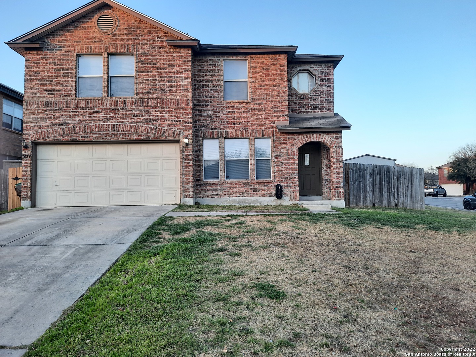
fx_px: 344
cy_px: 178
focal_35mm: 25
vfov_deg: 54.9
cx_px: 238
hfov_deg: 69.4
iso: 50
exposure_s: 1/120
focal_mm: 4.6
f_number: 2
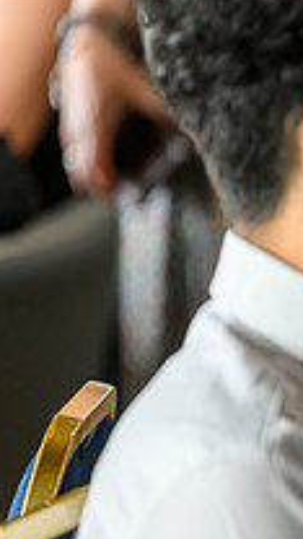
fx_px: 7513
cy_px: 341
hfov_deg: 2.3
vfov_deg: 4.1
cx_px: 707
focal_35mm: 526
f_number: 3.2
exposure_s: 1/160
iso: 1600
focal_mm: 180
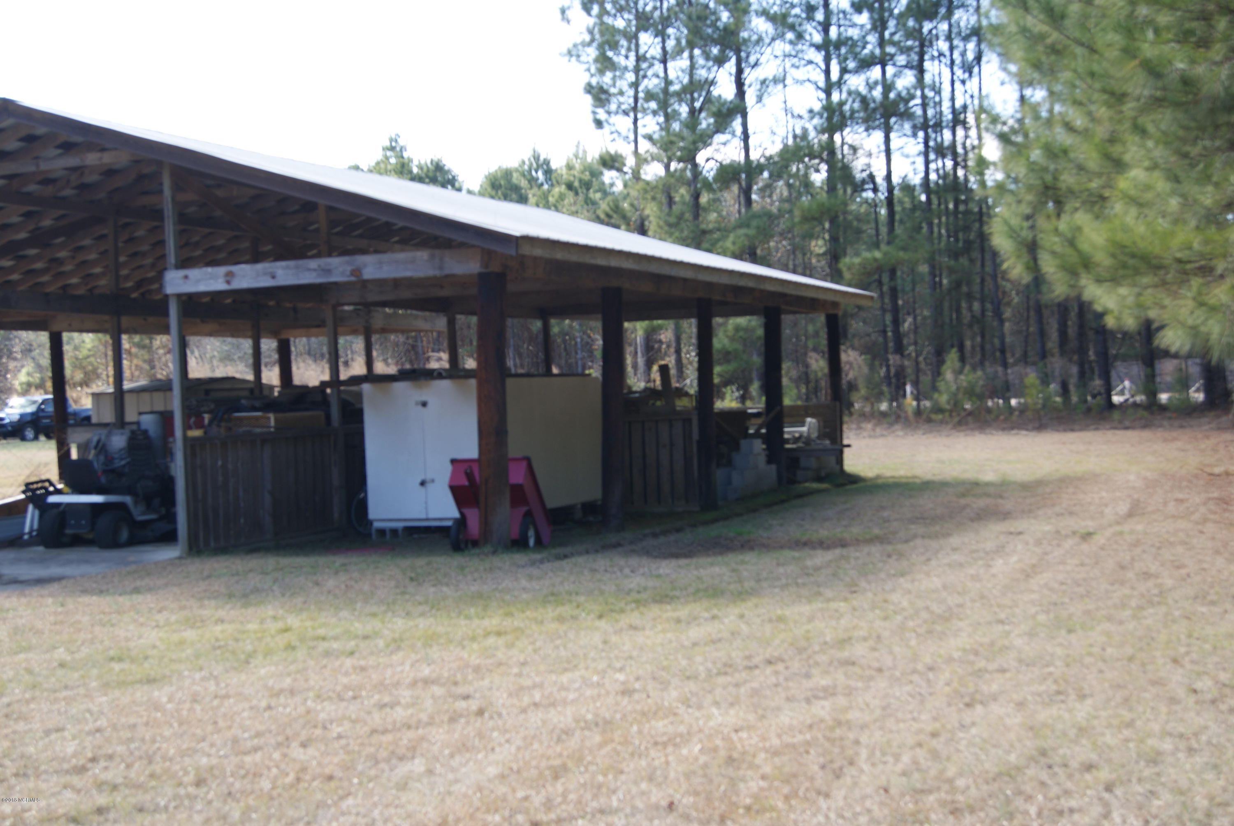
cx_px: 617
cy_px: 413
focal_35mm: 45
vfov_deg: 29.9
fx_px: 1544
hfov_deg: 43.6
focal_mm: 30
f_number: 6.3
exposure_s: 1/60
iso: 100
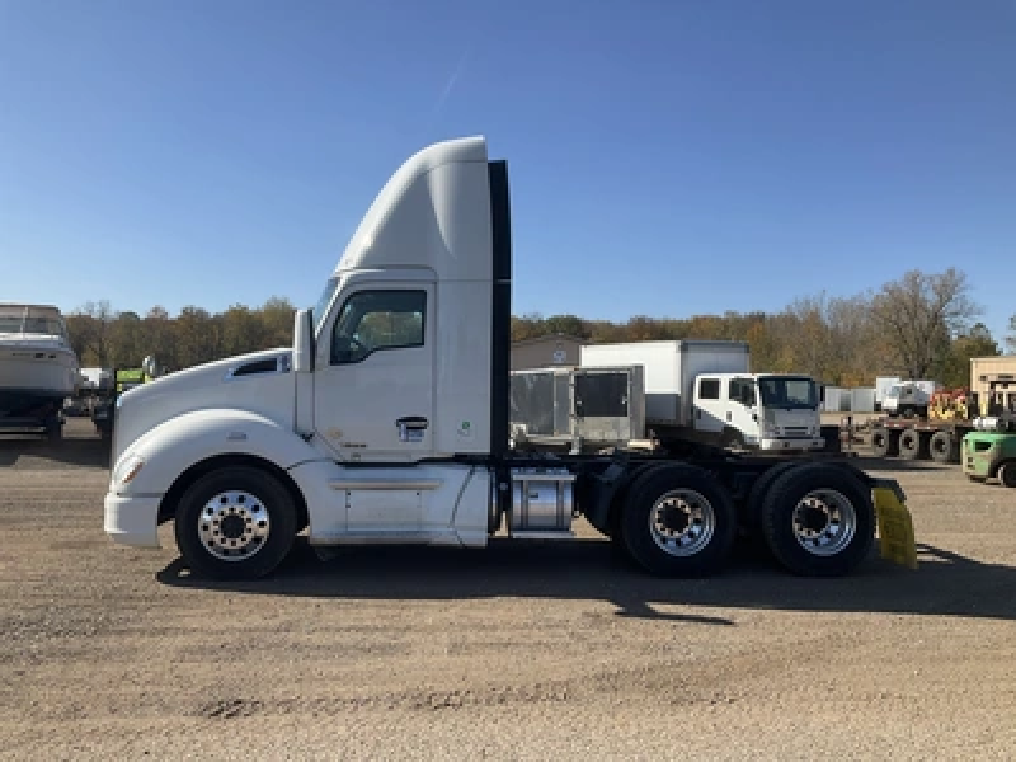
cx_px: 508
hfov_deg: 61.7
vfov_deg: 48.2
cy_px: 381
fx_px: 851
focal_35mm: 29
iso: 25
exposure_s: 1/1786
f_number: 1.8
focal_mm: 3
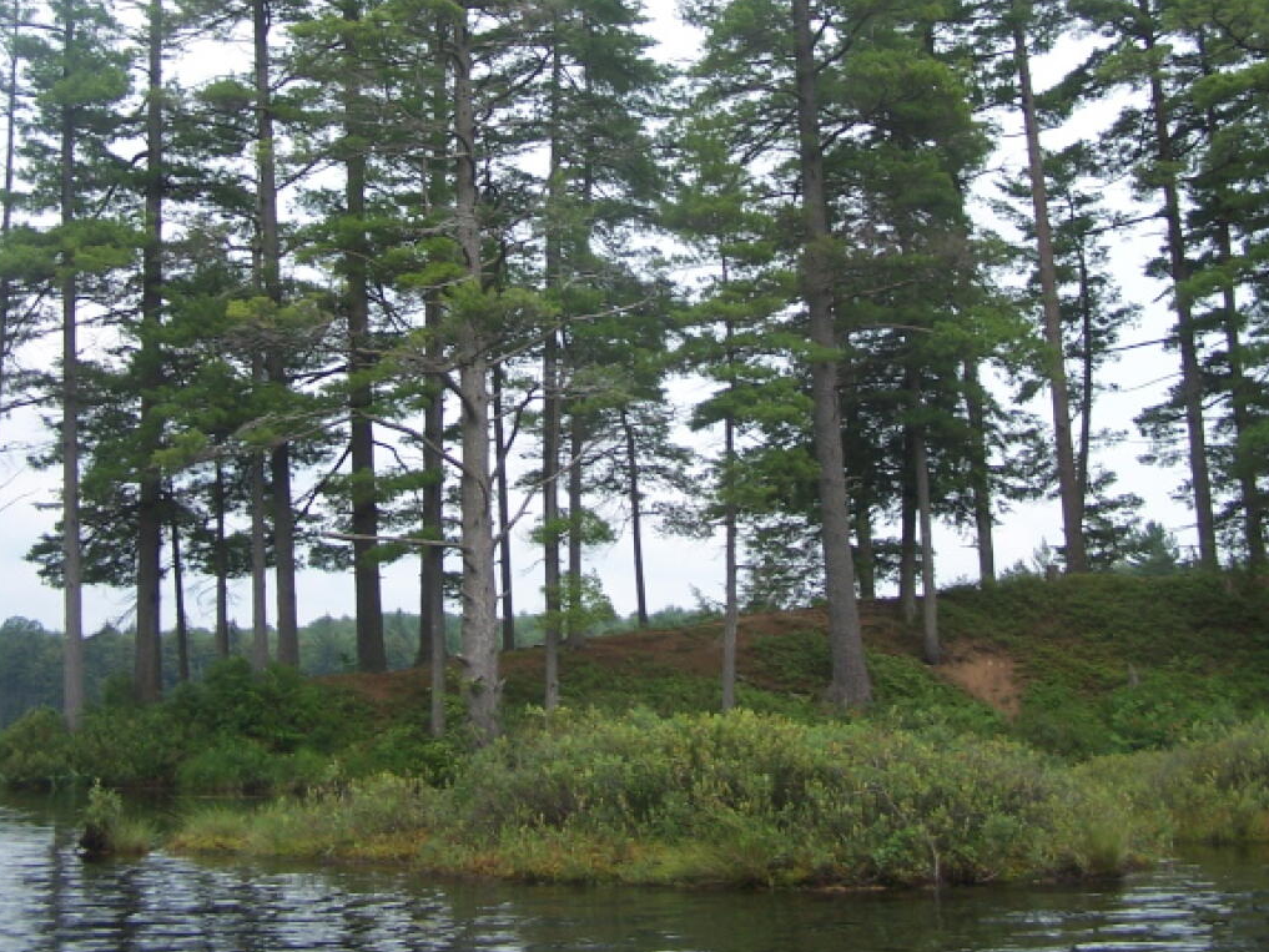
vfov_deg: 28.2
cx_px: 634
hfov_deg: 37.5
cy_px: 241
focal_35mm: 51
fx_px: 1870
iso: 80
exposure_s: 1/500
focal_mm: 6.3
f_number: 2.8
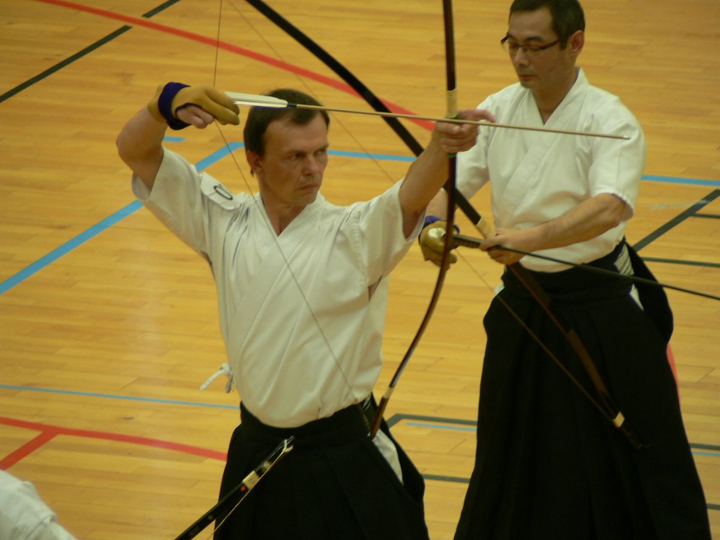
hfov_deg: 5.0
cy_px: 270
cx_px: 360
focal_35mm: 397
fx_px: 8257
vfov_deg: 3.7
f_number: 3.3
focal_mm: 66.1
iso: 150
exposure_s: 1/30
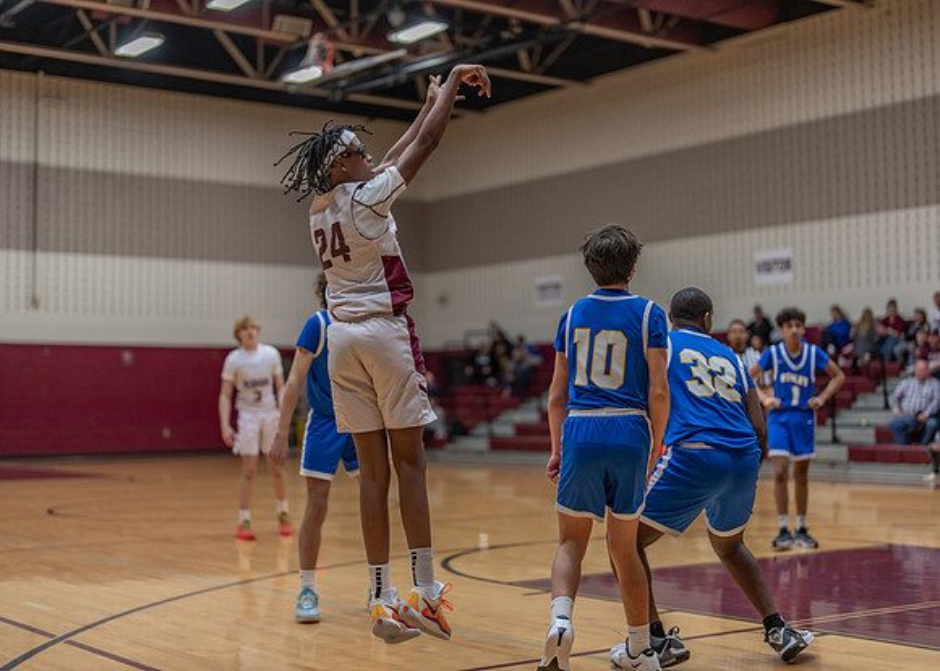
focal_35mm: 55
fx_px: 1456
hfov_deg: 35.8
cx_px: 470
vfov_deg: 26.0
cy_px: 336
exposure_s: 1/1000
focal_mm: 50
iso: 500
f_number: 1.2
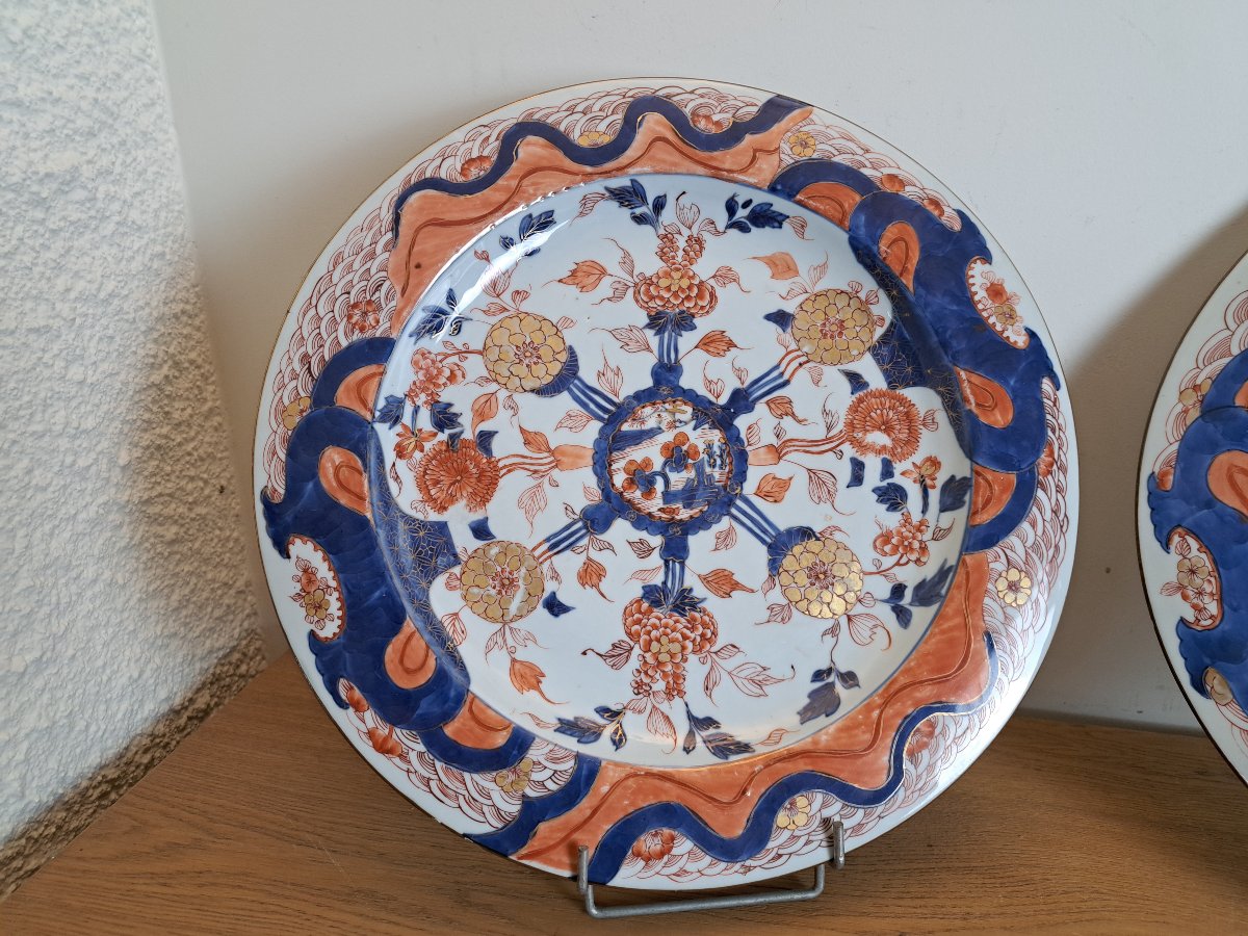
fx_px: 865
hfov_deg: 71.6
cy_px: 468
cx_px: 624
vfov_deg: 56.8
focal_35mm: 24
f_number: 1.8
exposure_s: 1/50
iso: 200
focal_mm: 5.23
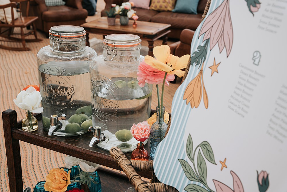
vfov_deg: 31.1
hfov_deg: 45.2
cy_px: 96
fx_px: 344
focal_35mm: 43
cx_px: 144
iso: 250
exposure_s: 1/250
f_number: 6.3
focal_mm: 43.2
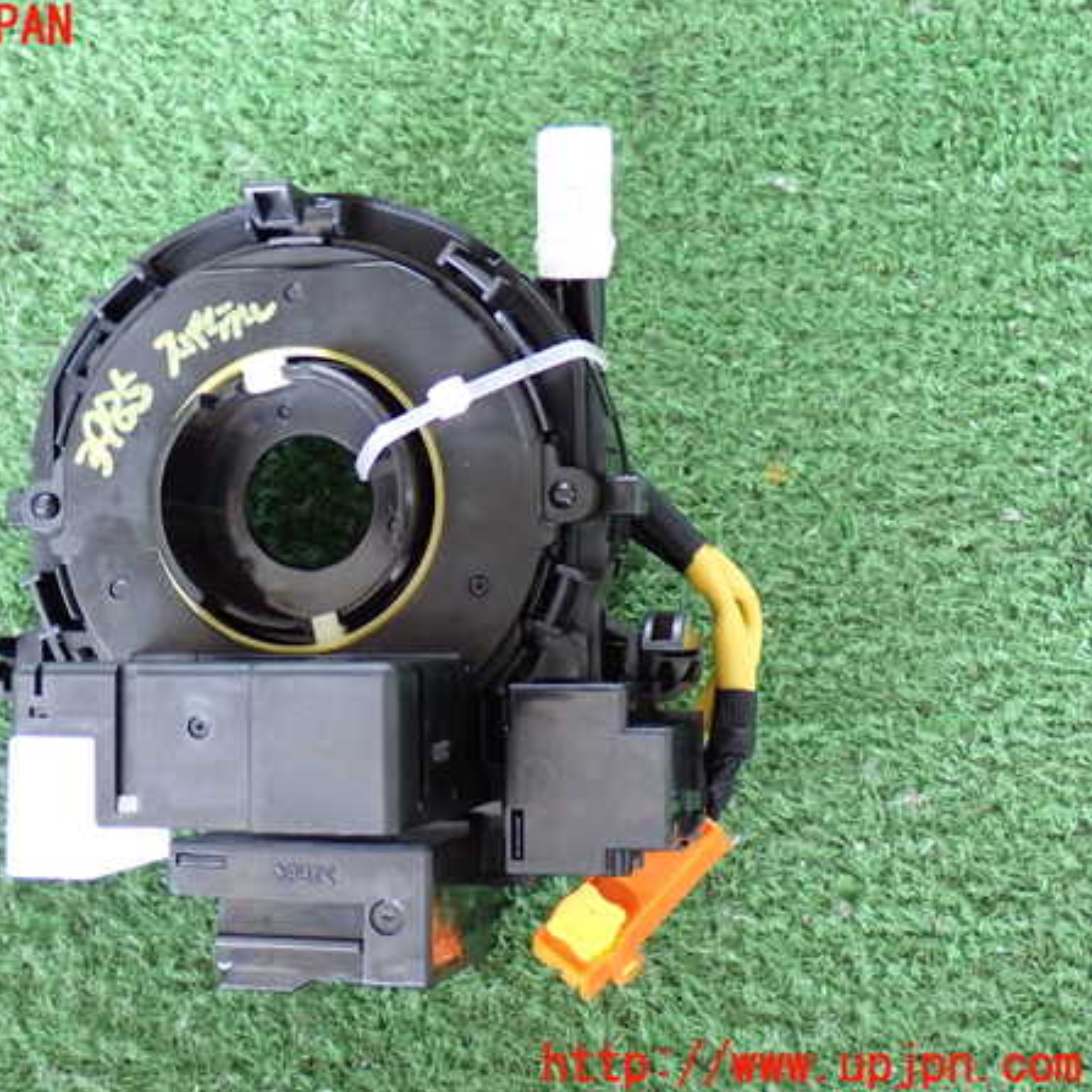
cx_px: 362
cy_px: 547
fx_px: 2284
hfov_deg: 26.7
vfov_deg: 26.9
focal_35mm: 64
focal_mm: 9.65
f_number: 3.3
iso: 800
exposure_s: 1/40
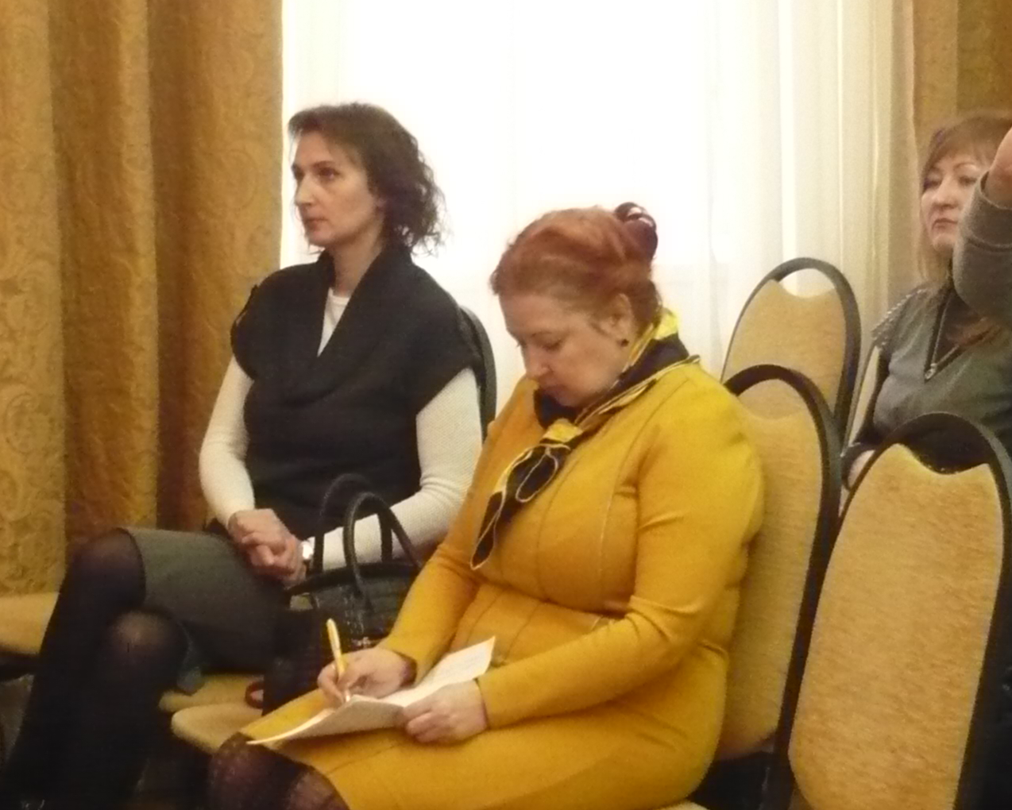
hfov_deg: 17.4
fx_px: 3296
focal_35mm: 110
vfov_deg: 14.0
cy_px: 346
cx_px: 310
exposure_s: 1/20
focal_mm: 7.2
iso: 800
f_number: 3
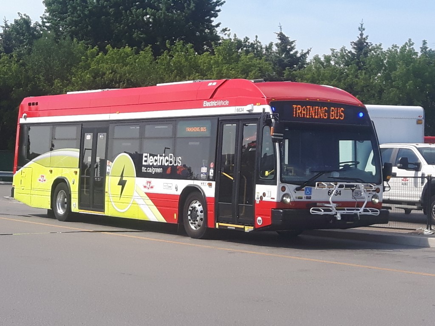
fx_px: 390
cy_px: 163
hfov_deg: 58.4
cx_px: 218
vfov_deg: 45.4
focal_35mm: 31
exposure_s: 1/908
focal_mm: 3.7
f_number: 1.9
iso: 40
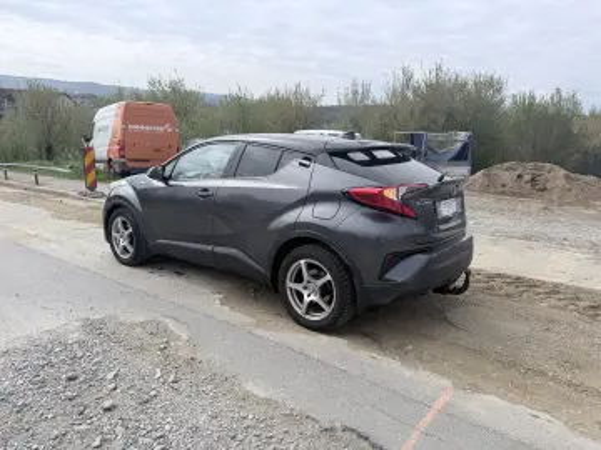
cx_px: 300
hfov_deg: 71.6
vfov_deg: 56.8
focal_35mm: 24
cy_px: 225
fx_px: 417
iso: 80
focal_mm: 6.76
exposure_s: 1/4673
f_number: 1.78
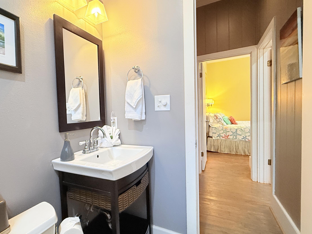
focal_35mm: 19
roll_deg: +2.4
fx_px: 171
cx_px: 128
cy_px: 120
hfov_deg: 83.8
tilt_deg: -3.1
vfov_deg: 68.7
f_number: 2.2
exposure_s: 1/60
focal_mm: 2.22
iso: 320
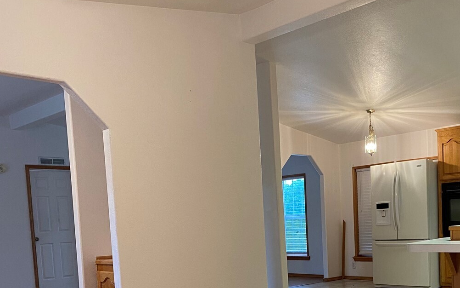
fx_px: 552
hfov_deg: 44.7
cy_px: 272
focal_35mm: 44
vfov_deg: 27.9
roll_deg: +2.7
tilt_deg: -5.6
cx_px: 302
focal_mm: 4.25
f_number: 1.8
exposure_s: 1/60
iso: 200
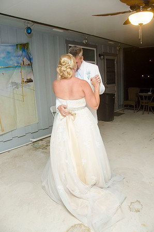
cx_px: 77
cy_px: 116
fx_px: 174
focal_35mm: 27
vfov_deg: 67.5
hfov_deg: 47.7
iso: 400
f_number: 5.6
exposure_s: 1/60
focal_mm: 18
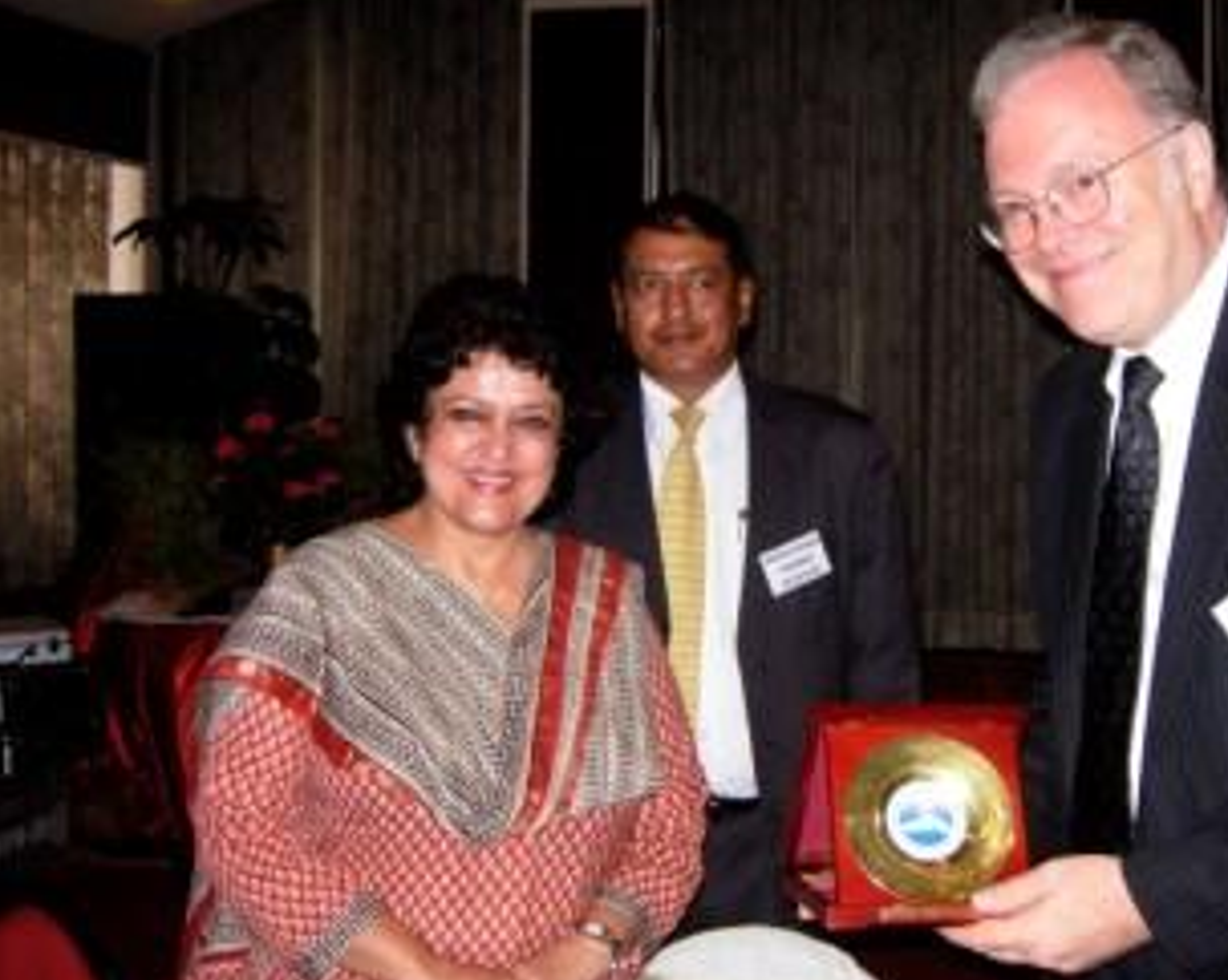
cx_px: 867
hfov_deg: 35.5
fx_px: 1889
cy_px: 514
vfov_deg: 29.1
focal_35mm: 52
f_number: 2.7
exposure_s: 1/181
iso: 200
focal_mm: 7.5
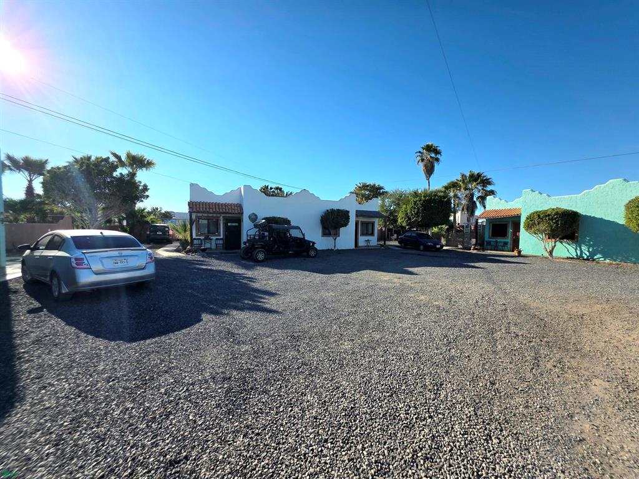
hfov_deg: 106.2
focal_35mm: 13
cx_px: 320
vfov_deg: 89.9
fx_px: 240
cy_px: 240
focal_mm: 2.2
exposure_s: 1/2500
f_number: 1.9
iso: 40
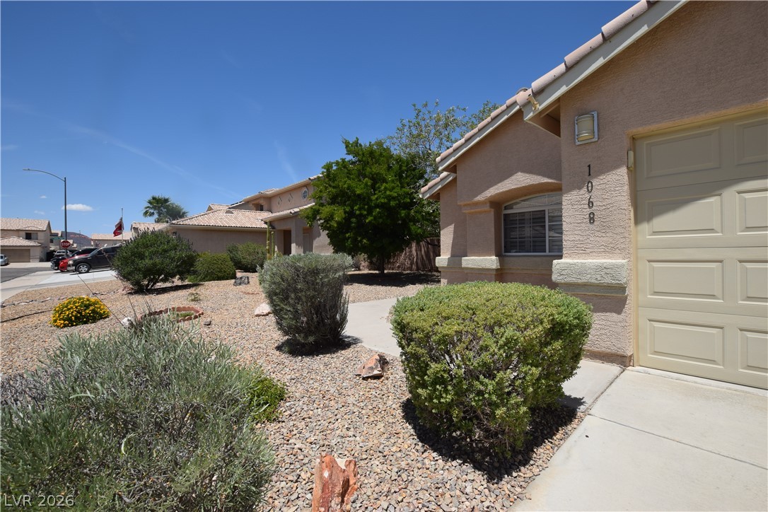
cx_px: 384
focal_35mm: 15
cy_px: 256
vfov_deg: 77.3
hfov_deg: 100.4
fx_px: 320
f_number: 10
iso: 200
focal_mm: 10
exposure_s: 1/400
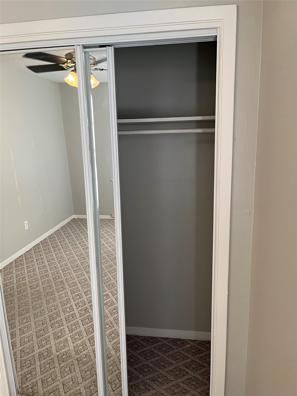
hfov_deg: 53.1
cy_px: 198
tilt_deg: -9.8
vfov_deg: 67.3
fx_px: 297
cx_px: 148
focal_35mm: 26
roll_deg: +2.0
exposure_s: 1/60
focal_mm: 5.1
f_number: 1.6
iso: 80
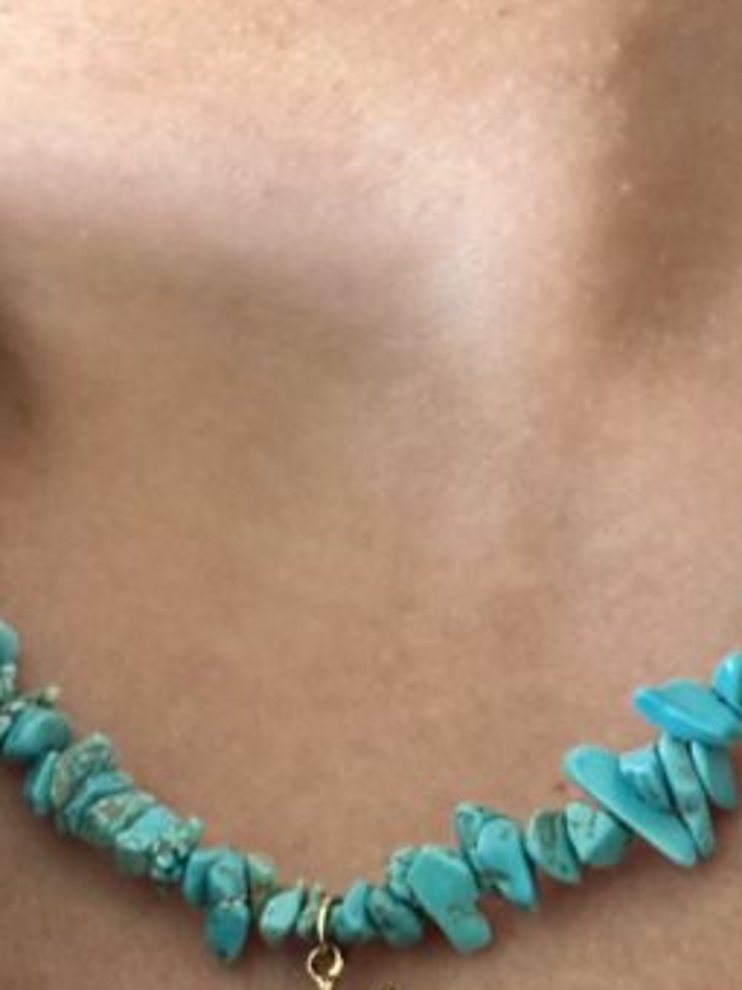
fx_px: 3230
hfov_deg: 13.1
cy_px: 911
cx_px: 308
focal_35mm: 113
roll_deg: +3.5
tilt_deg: +1.4
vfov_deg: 17.1
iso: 320
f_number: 1.78
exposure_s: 1/40
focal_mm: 6.86
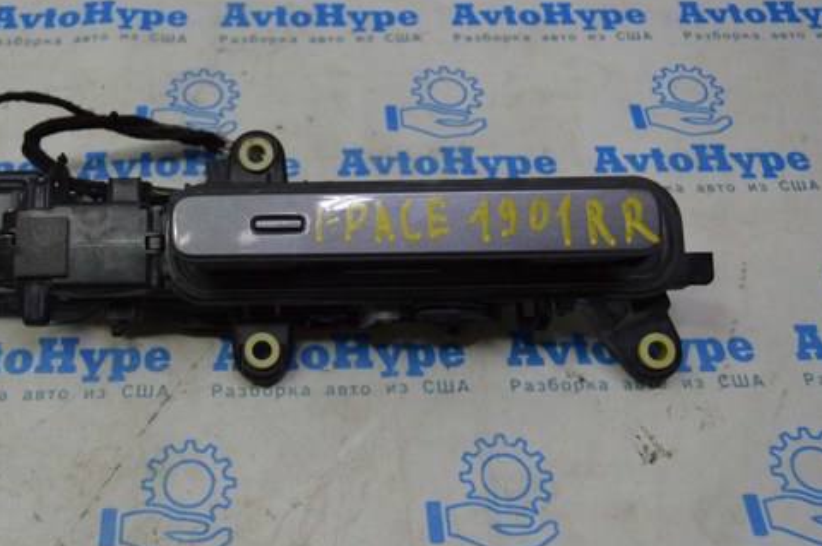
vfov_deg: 30.4
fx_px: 1004
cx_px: 296
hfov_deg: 44.1
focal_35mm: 44
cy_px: 242
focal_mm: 22
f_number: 4.5
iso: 400
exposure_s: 1/80
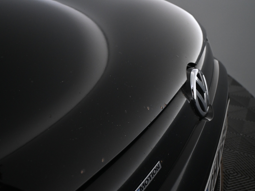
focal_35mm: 32
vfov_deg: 43.8
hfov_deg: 56.2
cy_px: 96
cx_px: 111
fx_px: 238
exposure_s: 1/125
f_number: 3.8
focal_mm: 19.5
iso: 1800
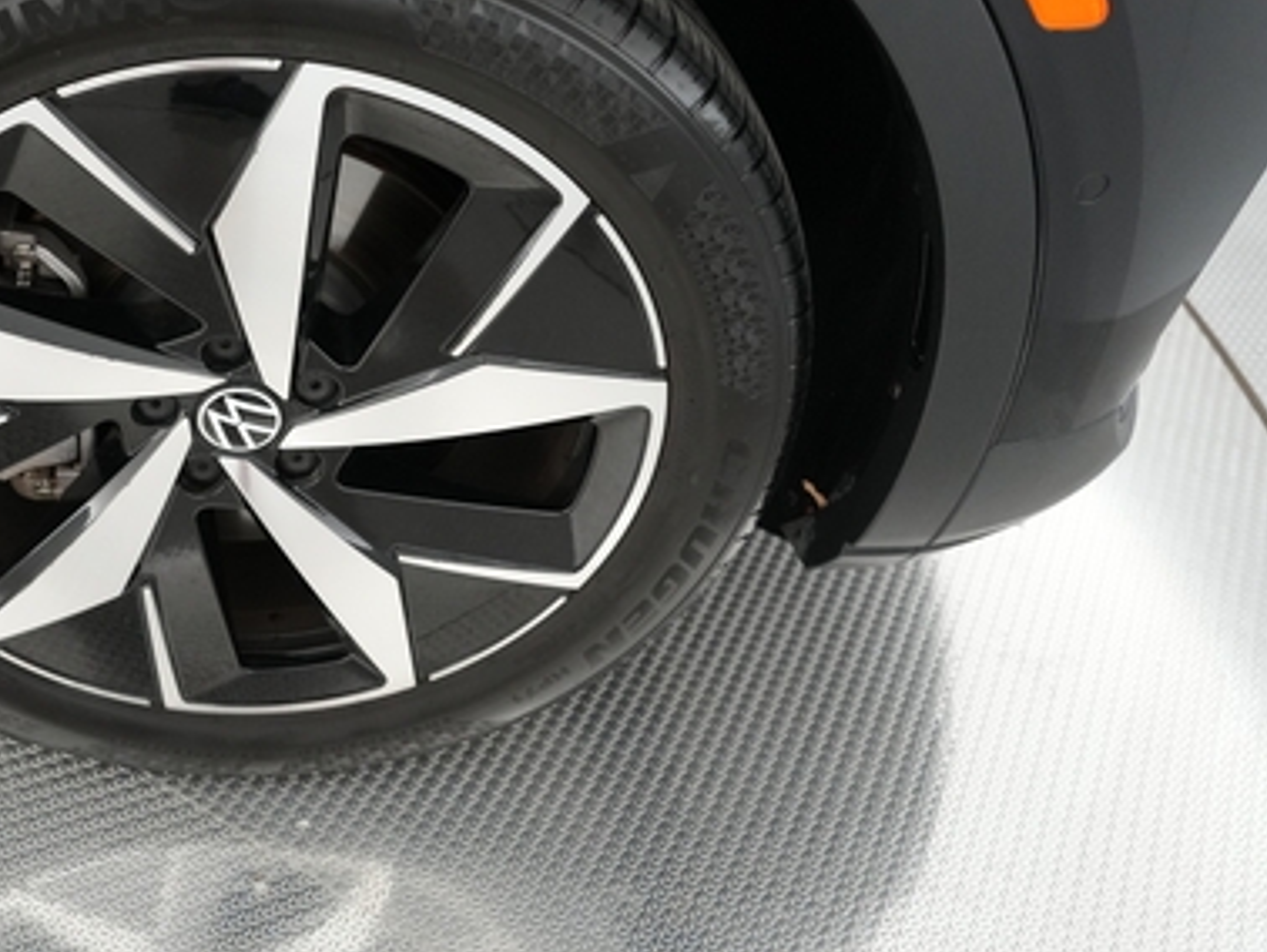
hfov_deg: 45.2
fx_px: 1428
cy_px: 241
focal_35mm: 39
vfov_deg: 36.0
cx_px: 235
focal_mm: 24
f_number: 2.8
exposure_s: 1/250
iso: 5000
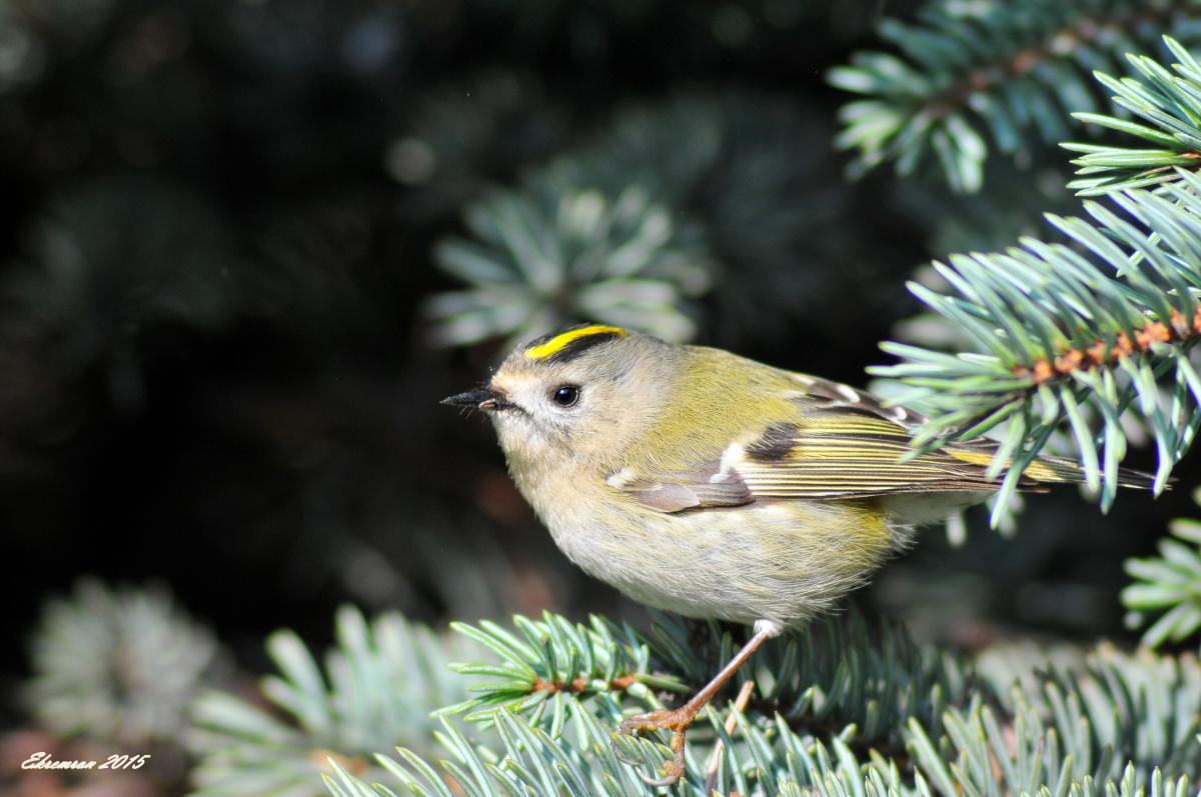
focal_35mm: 600
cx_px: 600
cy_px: 398
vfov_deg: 2.3
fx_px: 19992
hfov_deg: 3.4
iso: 400
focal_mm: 400
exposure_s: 1/500
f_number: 5.6
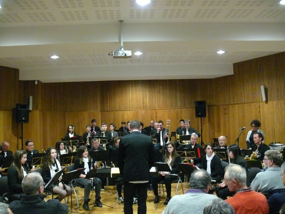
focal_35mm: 35
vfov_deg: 40.7
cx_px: 142
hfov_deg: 52.6
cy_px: 107
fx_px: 288
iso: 800
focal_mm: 7.4
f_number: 2.8
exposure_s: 1/20
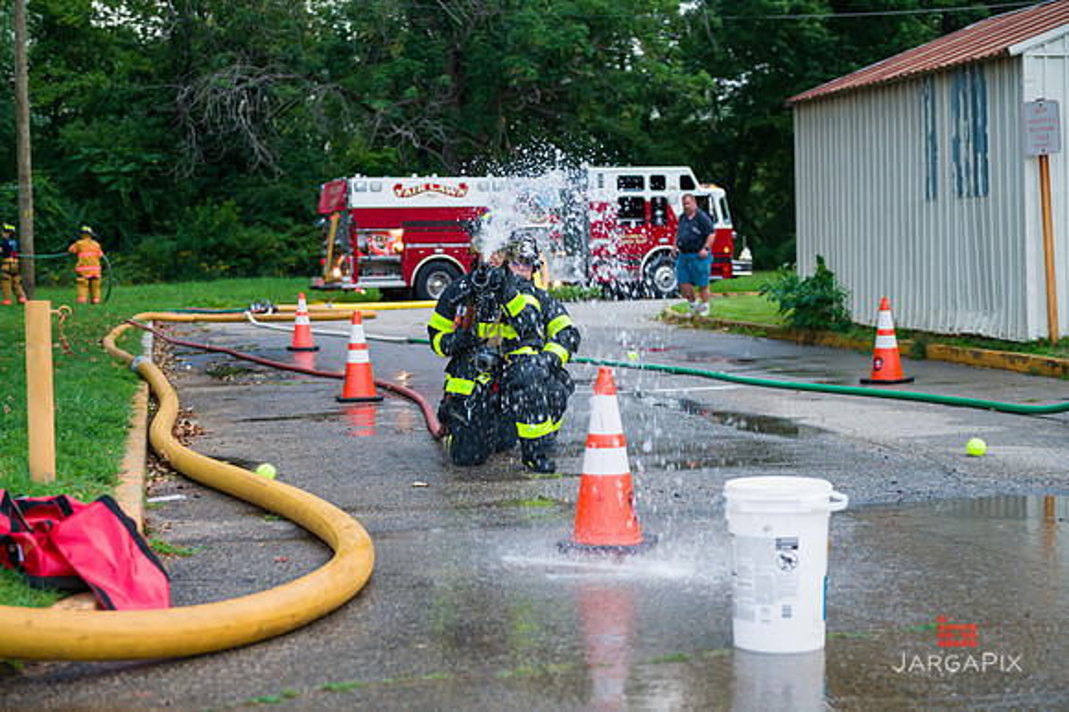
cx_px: 534
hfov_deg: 32.4
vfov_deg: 21.9
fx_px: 1840
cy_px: 356
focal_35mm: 62
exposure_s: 1/200
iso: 1000
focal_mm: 62
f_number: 3.2
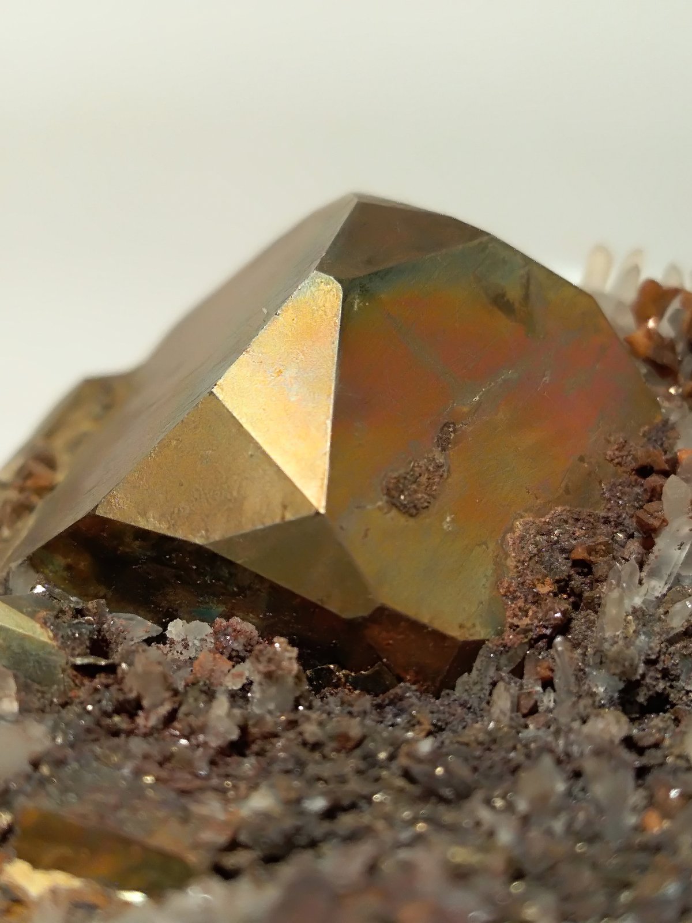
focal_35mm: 26
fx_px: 693
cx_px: 346
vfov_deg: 67.3
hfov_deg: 53.1
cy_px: 462
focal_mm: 3.54
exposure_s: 1/50
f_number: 2
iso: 121
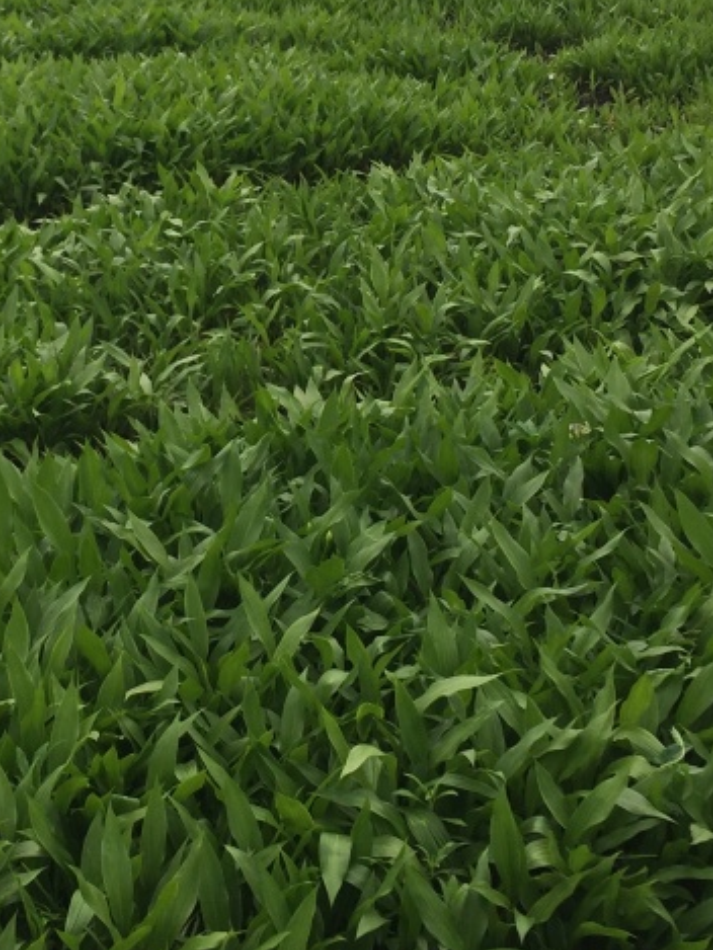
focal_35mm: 66
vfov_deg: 29.2
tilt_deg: -17.8
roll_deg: +1.6
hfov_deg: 22.1
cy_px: 343
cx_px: 174
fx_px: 1812
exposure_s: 1/879
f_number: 2.2
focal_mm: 4.15
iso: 32
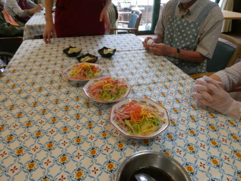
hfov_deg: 71.6
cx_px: 120
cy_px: 90
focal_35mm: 24
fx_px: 167
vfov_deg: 56.8
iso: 640
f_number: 6.3
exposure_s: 1/60
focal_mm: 4.3
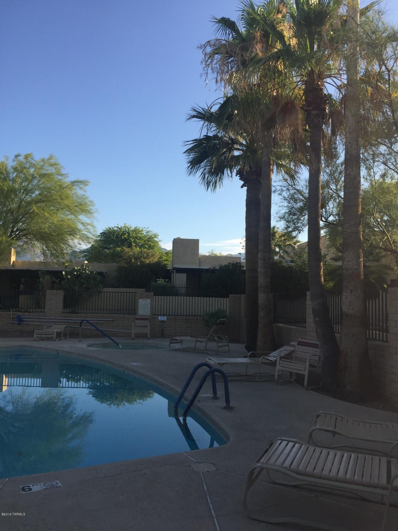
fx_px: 445
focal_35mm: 29
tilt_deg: +4.6
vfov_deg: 61.7
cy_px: 266
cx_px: 199
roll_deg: -1.2
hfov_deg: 48.2
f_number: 2.2
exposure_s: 1/1014
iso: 32
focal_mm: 4.15
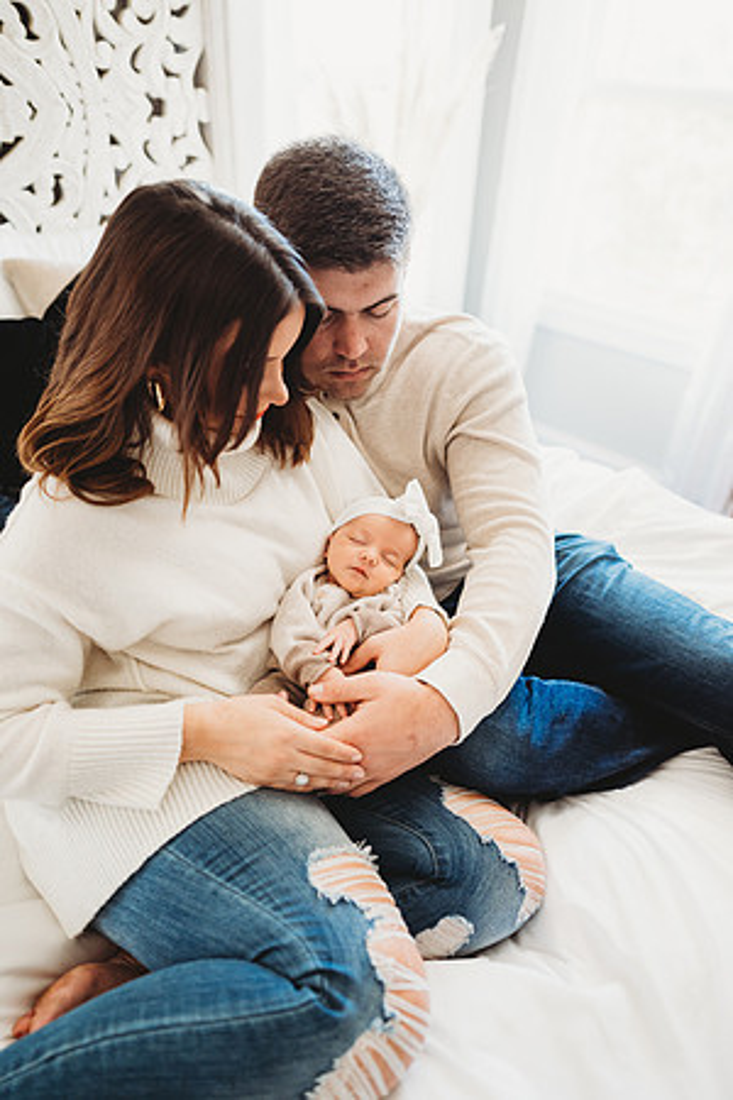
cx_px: 366
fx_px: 733
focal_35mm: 24
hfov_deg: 53.1
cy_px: 550
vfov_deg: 73.7
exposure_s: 1/100
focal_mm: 24
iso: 500
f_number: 2
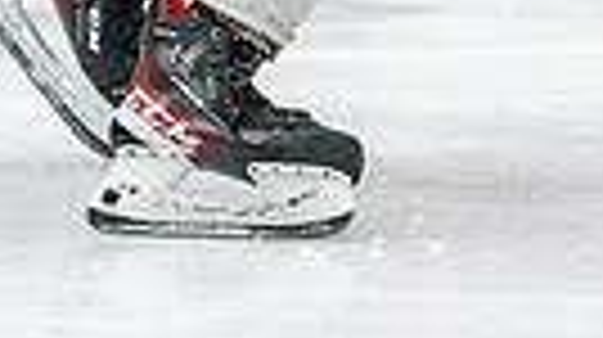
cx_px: 450
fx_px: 16673
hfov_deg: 2.1
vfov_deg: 1.2
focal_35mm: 1044
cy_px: -516
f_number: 2.8
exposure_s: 1/640
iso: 2500
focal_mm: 170
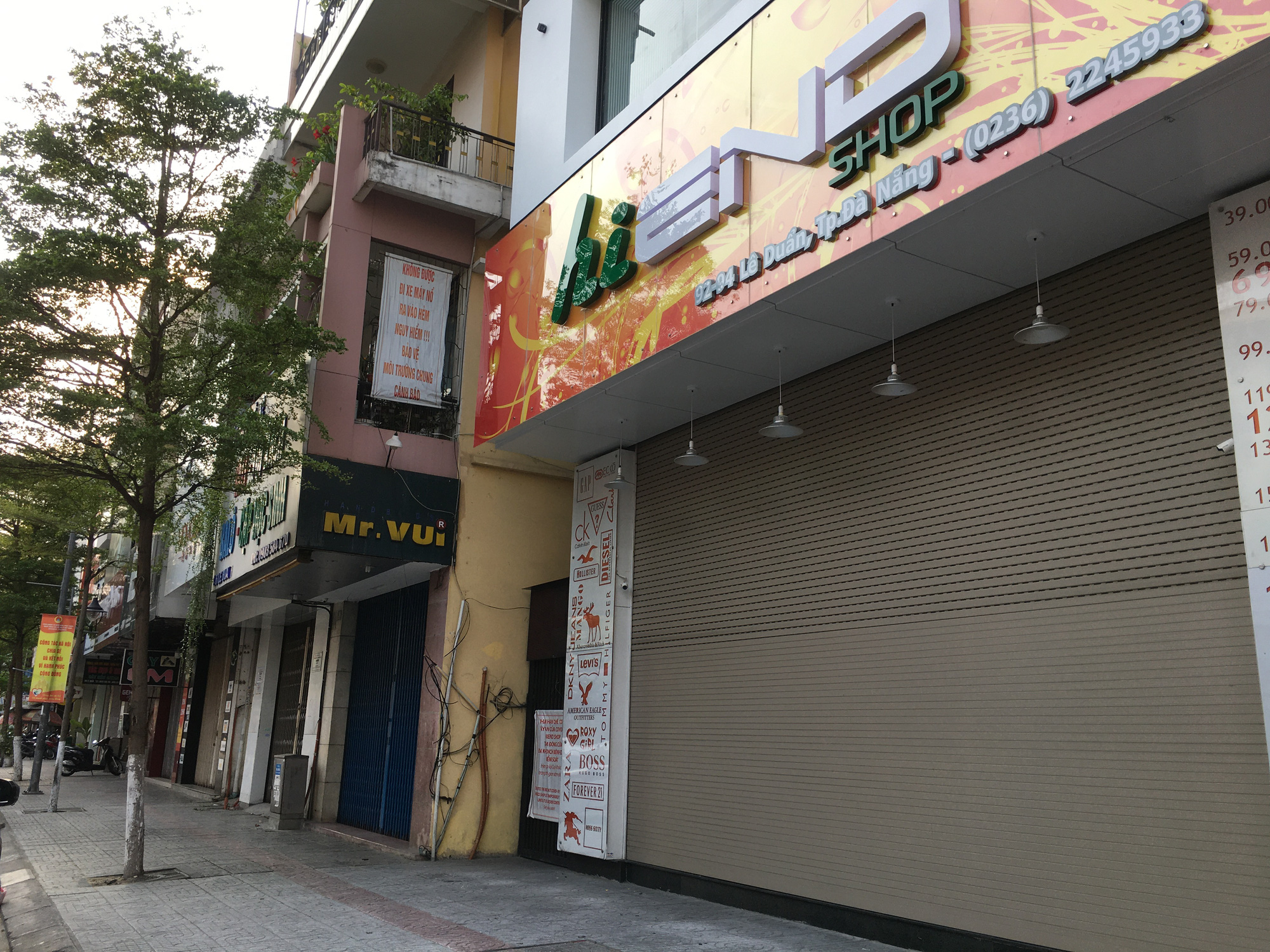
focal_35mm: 29
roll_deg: -2.4
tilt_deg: +14.7
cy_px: 476
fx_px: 1064
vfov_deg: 48.2
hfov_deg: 61.7
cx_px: 635
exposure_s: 1/199
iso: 25
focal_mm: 4.15
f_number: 2.2
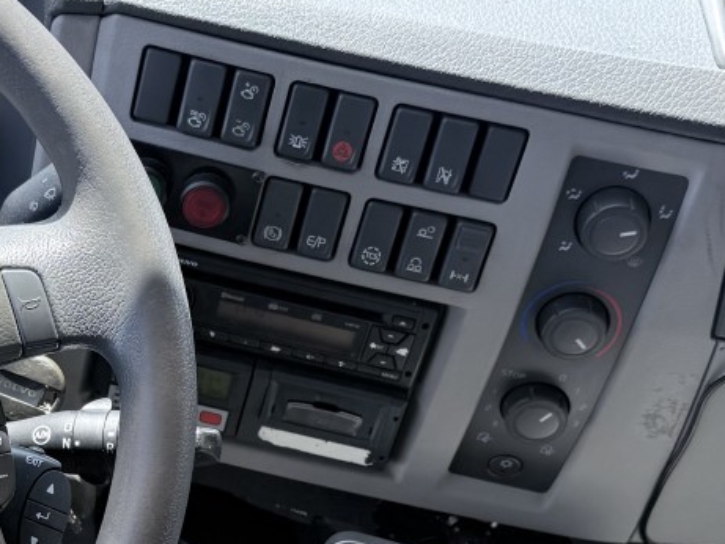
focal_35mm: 75
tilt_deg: -55.1
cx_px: 86
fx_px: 1571
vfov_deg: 19.5
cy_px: 429
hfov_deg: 25.3
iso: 80
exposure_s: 1/742
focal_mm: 6.76
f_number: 1.78
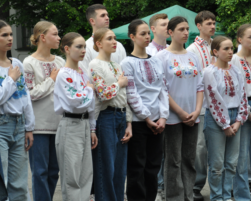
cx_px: 127
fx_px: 847
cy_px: 85
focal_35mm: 114
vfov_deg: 13.5
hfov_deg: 16.9
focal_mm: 58
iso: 800
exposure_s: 1/640
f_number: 5
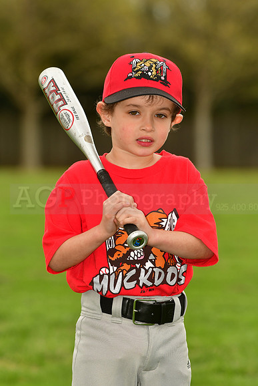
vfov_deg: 7.8
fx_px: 2820
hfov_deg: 5.2
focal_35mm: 262
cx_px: 129
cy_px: 193
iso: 200
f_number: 5
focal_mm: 175
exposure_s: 1/500
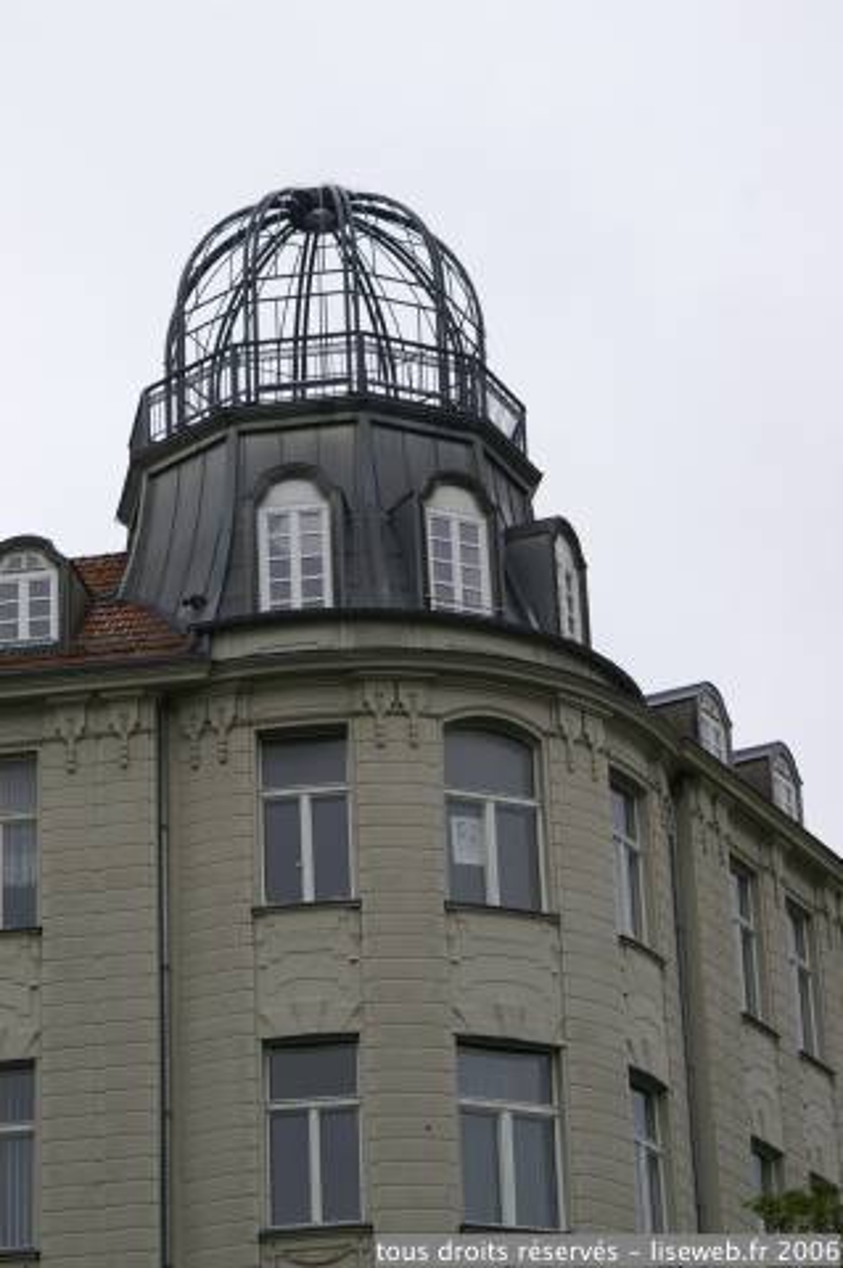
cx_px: 422
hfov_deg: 13.0
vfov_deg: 19.5
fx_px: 3696
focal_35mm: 105
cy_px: 634
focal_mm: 70
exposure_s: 1/80
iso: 100
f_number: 8
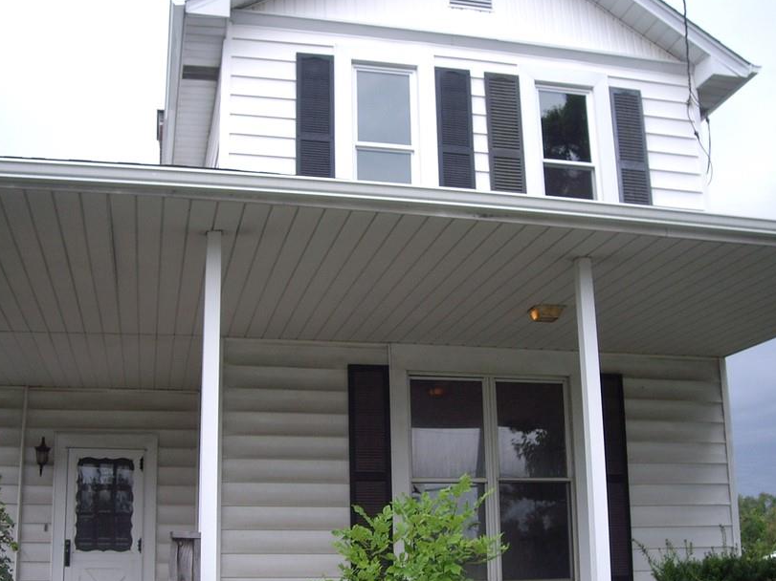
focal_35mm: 48
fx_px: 1076
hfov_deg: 39.7
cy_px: 339
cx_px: 389
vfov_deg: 30.2
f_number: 4.3
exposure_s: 1/250
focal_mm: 6.2
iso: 64
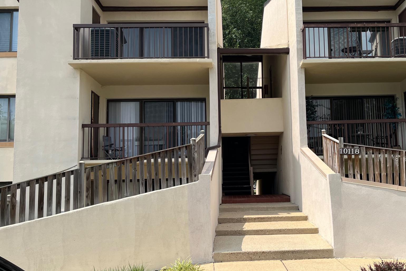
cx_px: 253
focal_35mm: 36
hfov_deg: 52.6
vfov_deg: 36.9
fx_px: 406
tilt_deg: +4.0
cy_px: 141
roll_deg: +0.3
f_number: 1.6
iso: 50
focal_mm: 5.1
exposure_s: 1/4149
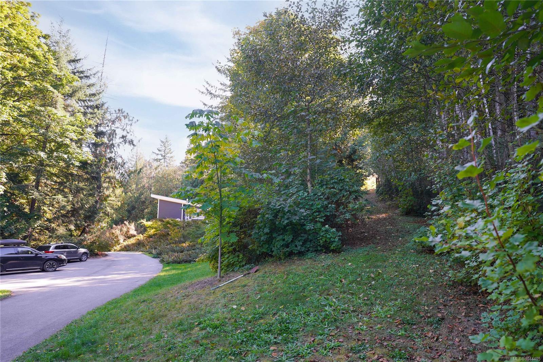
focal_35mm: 30
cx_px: 272
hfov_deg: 61.9
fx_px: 452
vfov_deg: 43.6
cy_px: 181
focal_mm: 20
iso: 100
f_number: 3.2
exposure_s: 1/80
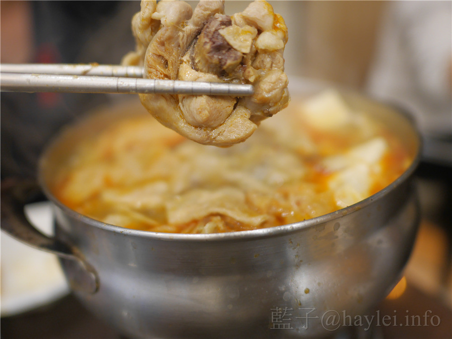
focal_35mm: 30
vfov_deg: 46.8
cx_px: 226
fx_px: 392
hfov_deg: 60.0
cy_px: 170
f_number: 1.7
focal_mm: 15
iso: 500
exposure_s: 1/60
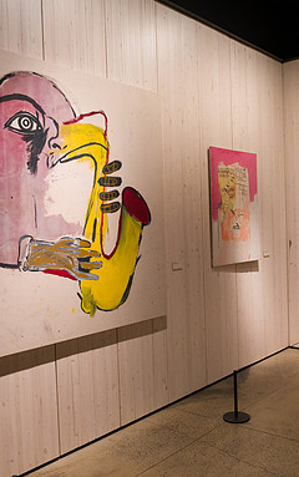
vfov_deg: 52.7
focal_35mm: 37
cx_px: 182
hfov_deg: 34.4
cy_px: 239
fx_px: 482
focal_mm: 24
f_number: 3.2
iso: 3200
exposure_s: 1/500
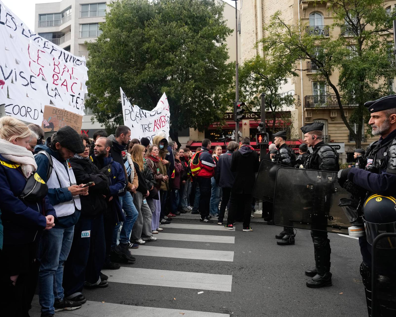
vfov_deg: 51.5
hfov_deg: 62.2
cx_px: 196
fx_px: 328
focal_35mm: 28
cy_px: 155
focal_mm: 24
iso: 1000
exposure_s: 1/640
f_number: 7.1
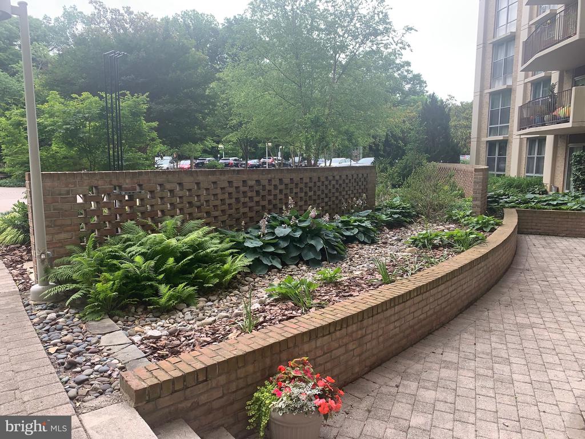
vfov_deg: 53.1
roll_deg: -0.1
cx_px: 292
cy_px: 220
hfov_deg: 67.3
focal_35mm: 26
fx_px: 439
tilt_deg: -9.6
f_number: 1.8
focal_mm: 4.25
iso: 25
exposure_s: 1/234
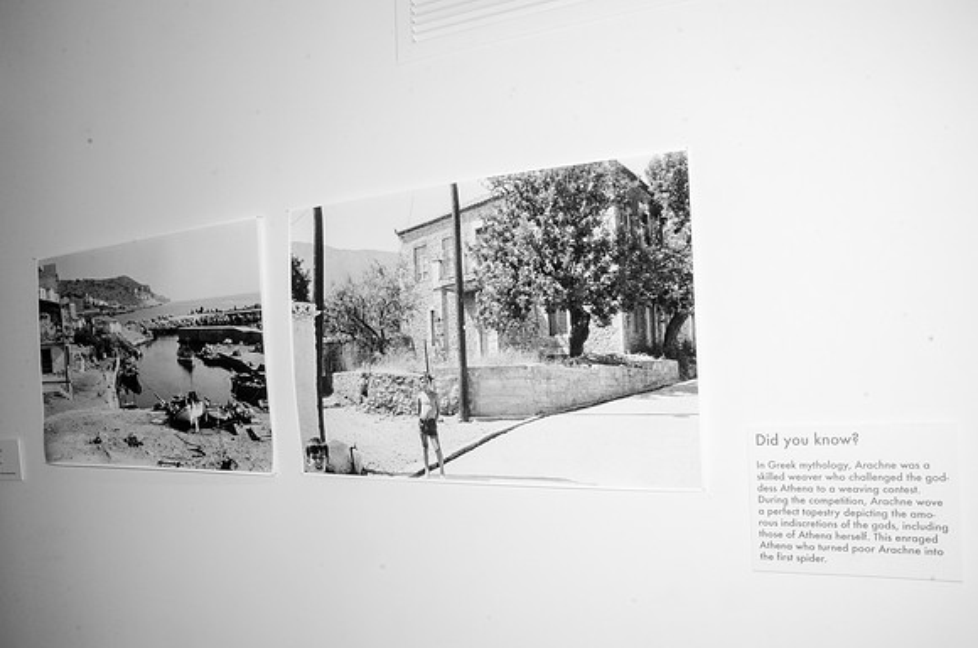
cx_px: 489
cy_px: 324
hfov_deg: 67.5
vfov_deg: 47.7
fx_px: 732
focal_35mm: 27
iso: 800
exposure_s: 1/80
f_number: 22
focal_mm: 18
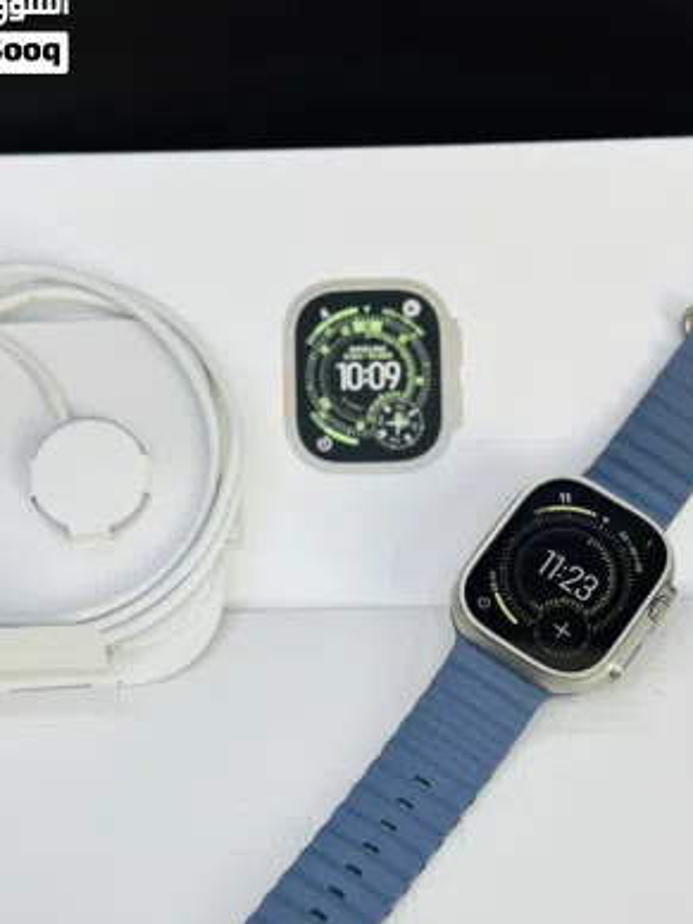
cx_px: 362
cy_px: 613
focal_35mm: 66
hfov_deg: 22.3
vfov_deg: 29.2
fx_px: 1762
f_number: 1.78
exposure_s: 1/344
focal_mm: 6.86
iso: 80
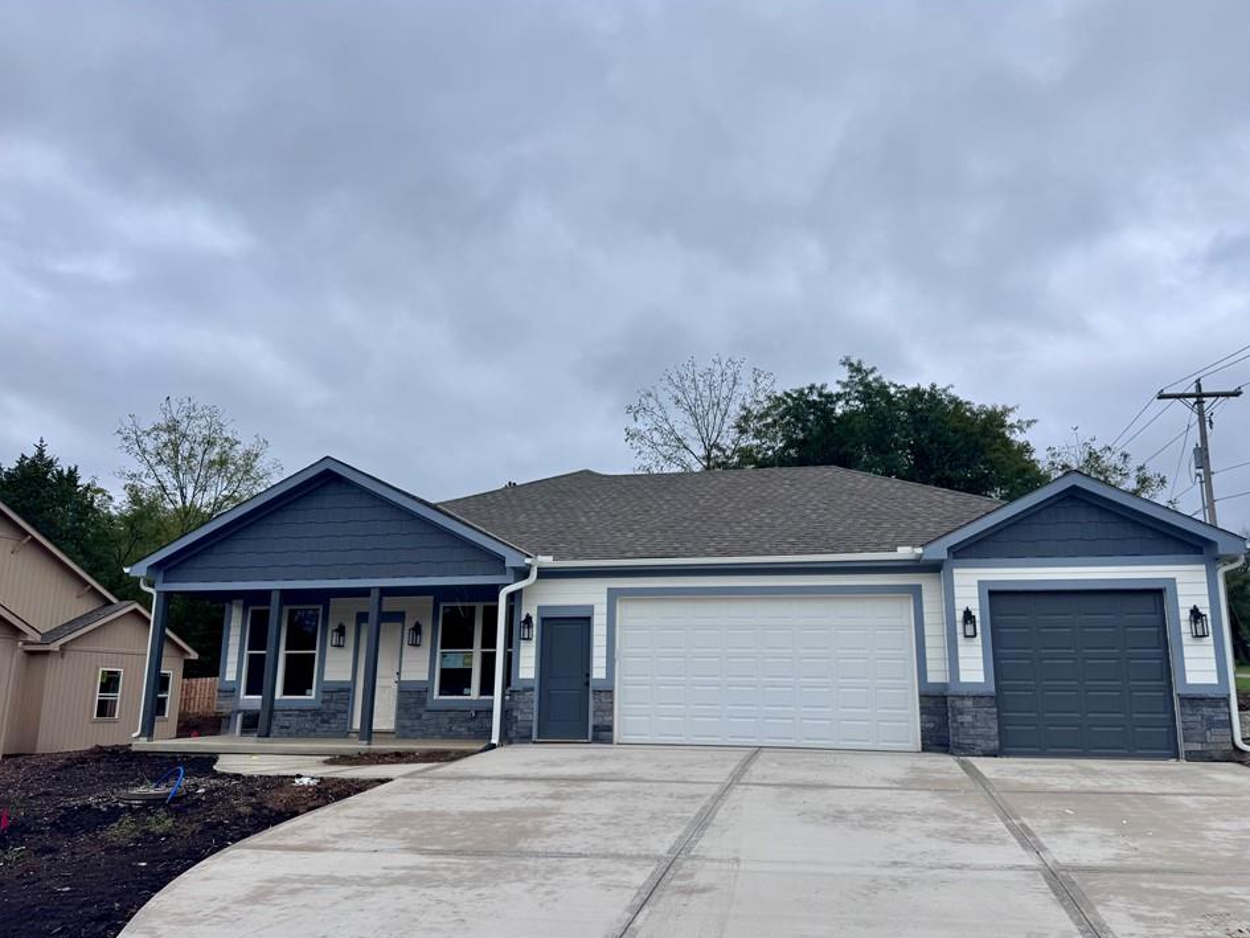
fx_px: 939
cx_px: 655
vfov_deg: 53.0
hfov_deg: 67.3
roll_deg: -0.6
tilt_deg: +11.7
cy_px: 499
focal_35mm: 26
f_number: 1.78
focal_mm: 6.76
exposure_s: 1/4608
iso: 80
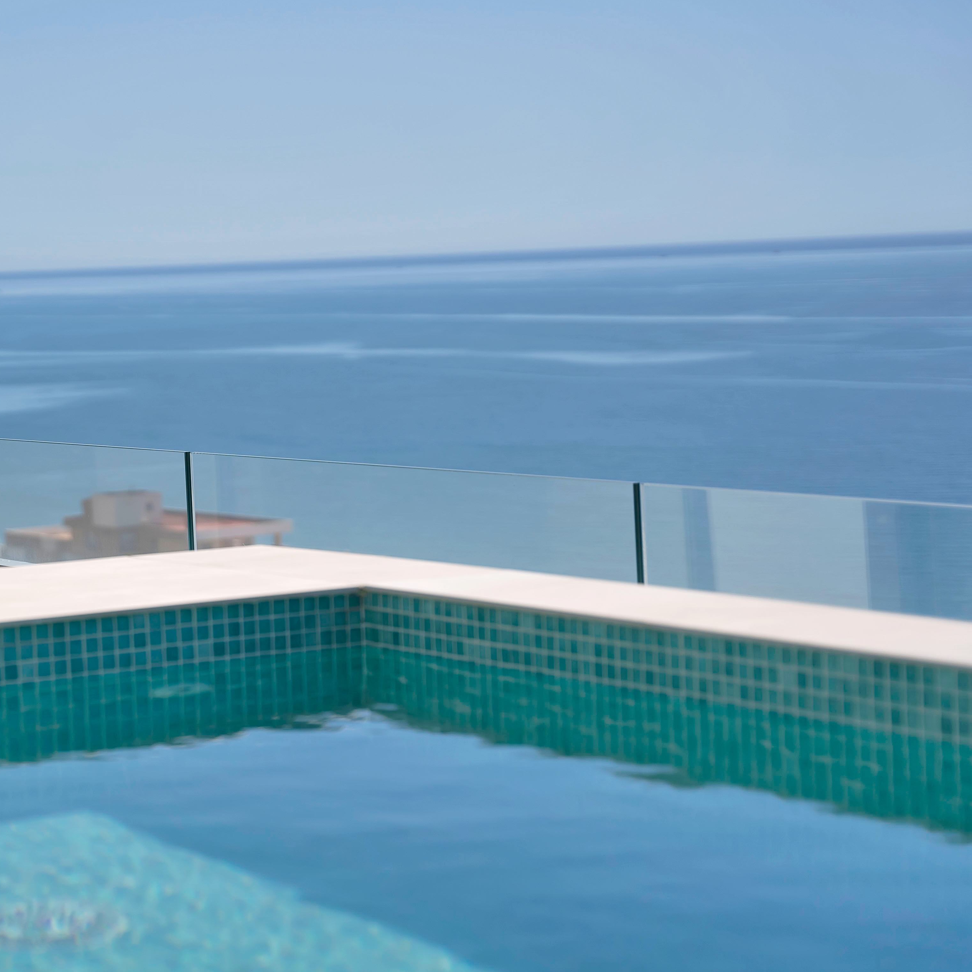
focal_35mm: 96
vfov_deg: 18.1
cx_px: 75
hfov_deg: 17.8
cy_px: 425
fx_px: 3044
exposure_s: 1/3200
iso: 100
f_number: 2.8
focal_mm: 57.5
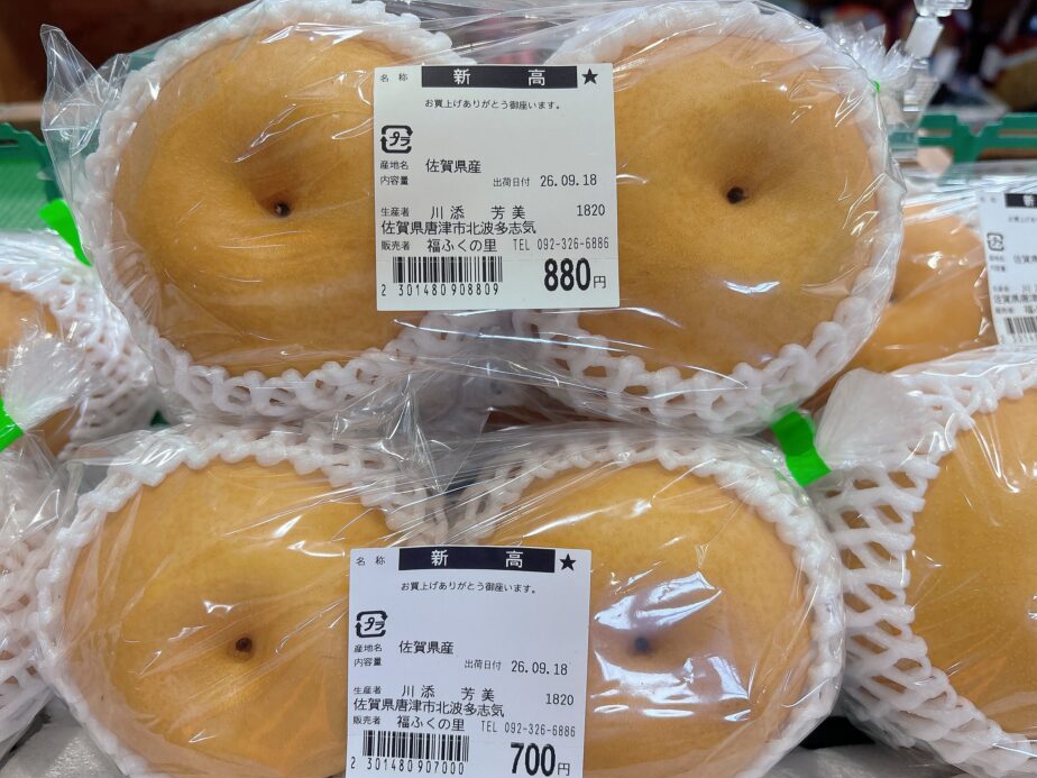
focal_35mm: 27
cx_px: 503
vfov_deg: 51.4
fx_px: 809
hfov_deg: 65.3
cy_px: 397
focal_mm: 5.96
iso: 80
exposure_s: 1/120
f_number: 1.6
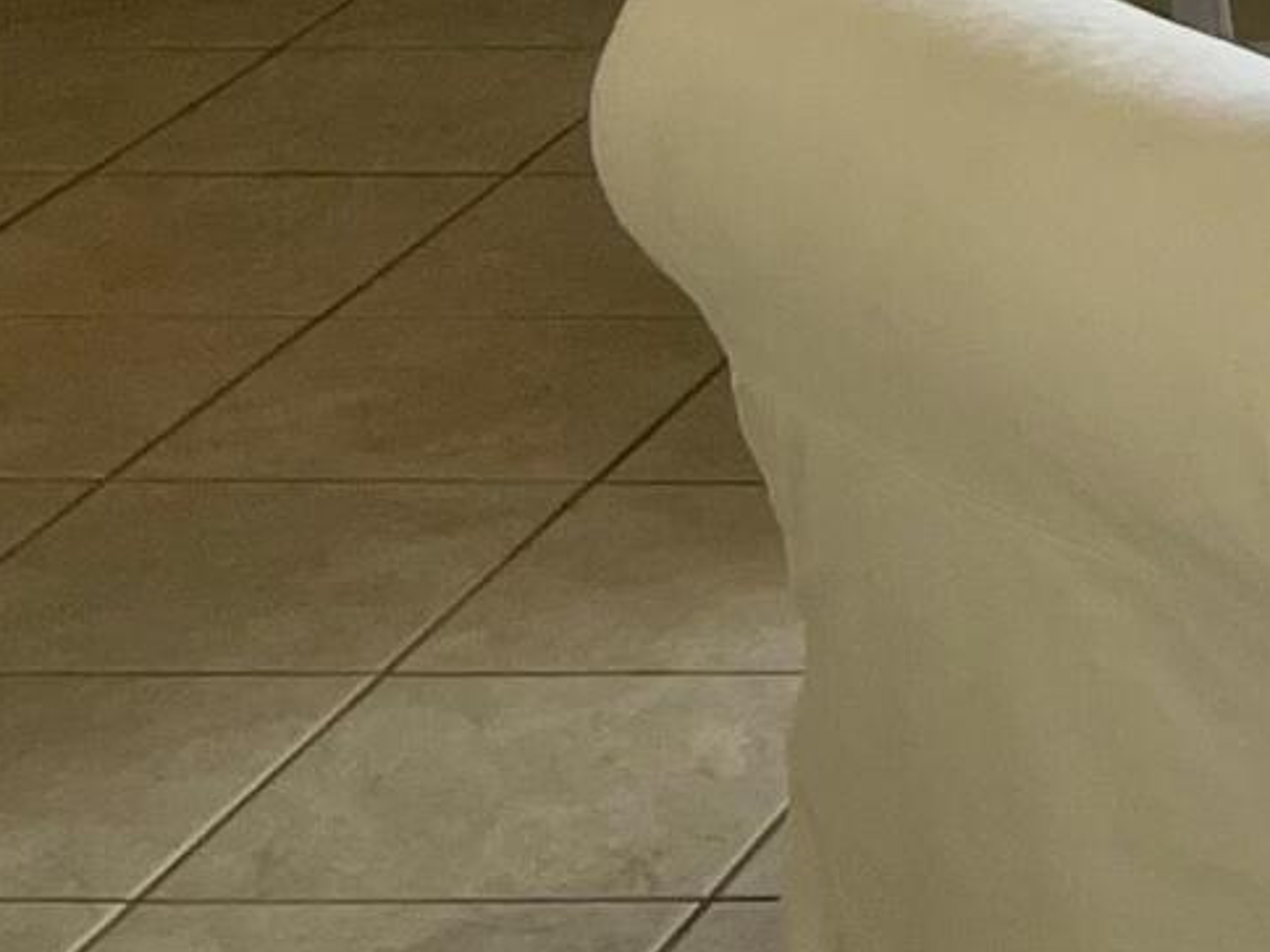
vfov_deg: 8.9
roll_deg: -0.6
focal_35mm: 161
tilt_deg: -10.8
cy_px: -705
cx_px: 3201
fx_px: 5907
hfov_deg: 10.4
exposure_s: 1/388
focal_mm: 5.1
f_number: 1.6
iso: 50
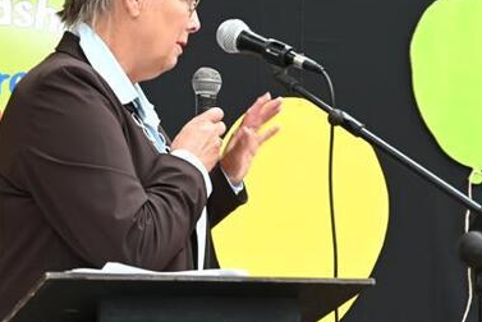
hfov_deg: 16.2
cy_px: 178
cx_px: 183
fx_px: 1688
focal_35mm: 126
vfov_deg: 10.9
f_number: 4.5
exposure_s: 1/80
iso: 1250
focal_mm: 48
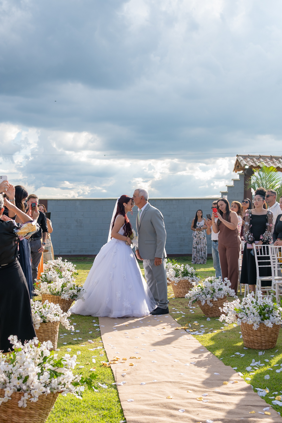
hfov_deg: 26.0
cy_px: 212
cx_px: 141
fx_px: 611
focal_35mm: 52
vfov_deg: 38.2
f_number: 4.5
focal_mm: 35
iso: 200
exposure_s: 1/800
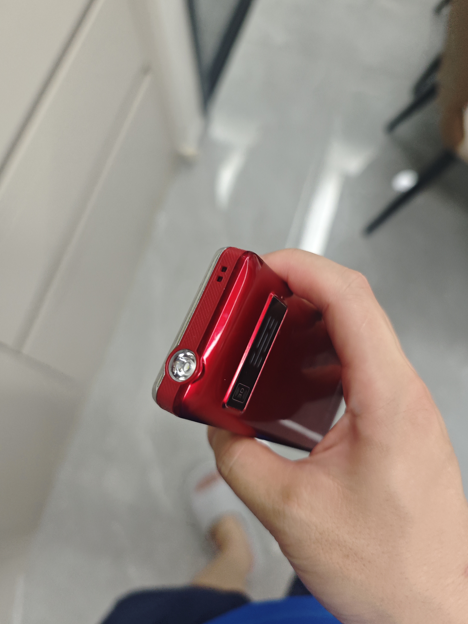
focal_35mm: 24
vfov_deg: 71.6
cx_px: 243
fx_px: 433
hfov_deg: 56.8
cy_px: 314
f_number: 1.42
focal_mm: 6.68
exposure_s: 1/50
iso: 800
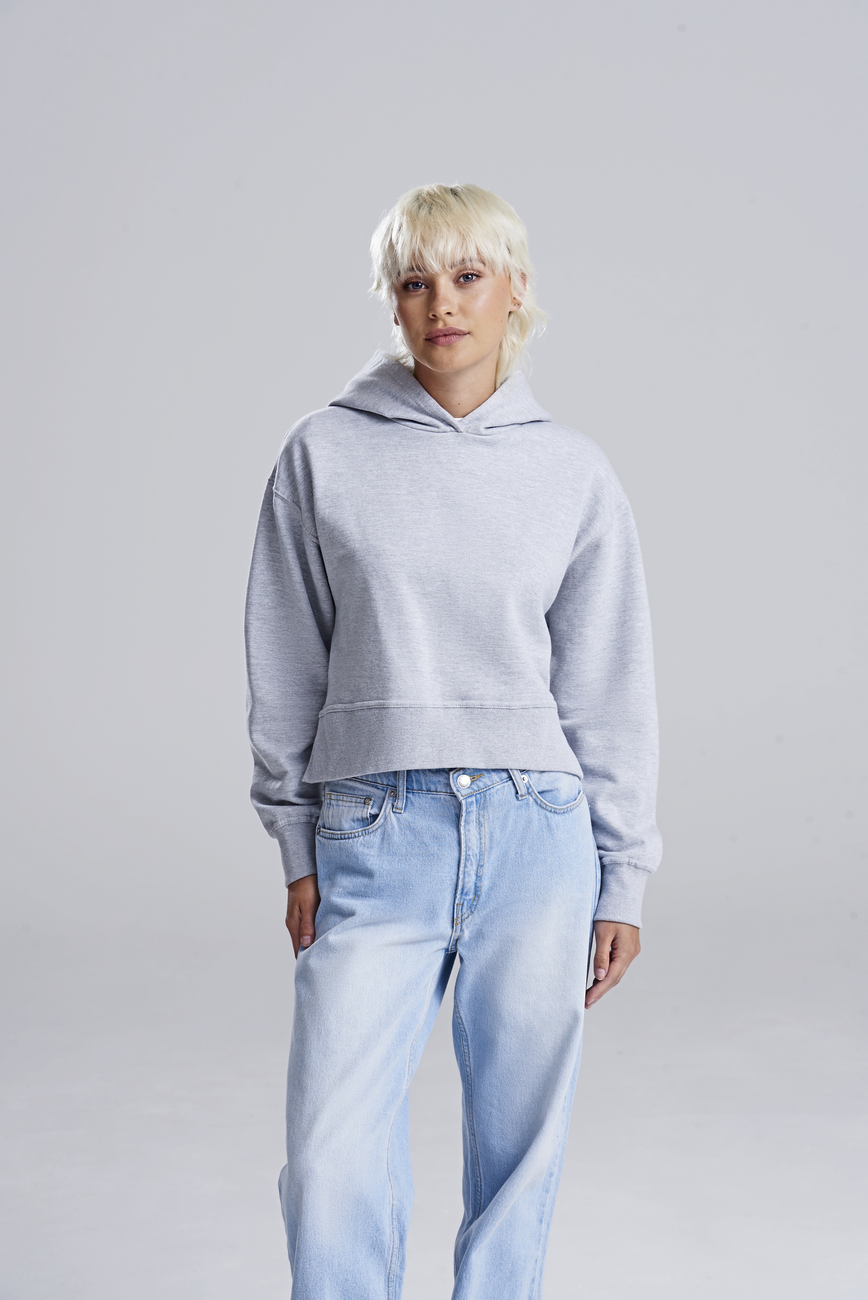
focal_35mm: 116
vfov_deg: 17.6
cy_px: 650
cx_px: 434
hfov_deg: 11.8
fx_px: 4191
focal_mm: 116
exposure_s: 1/160
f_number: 10
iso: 400
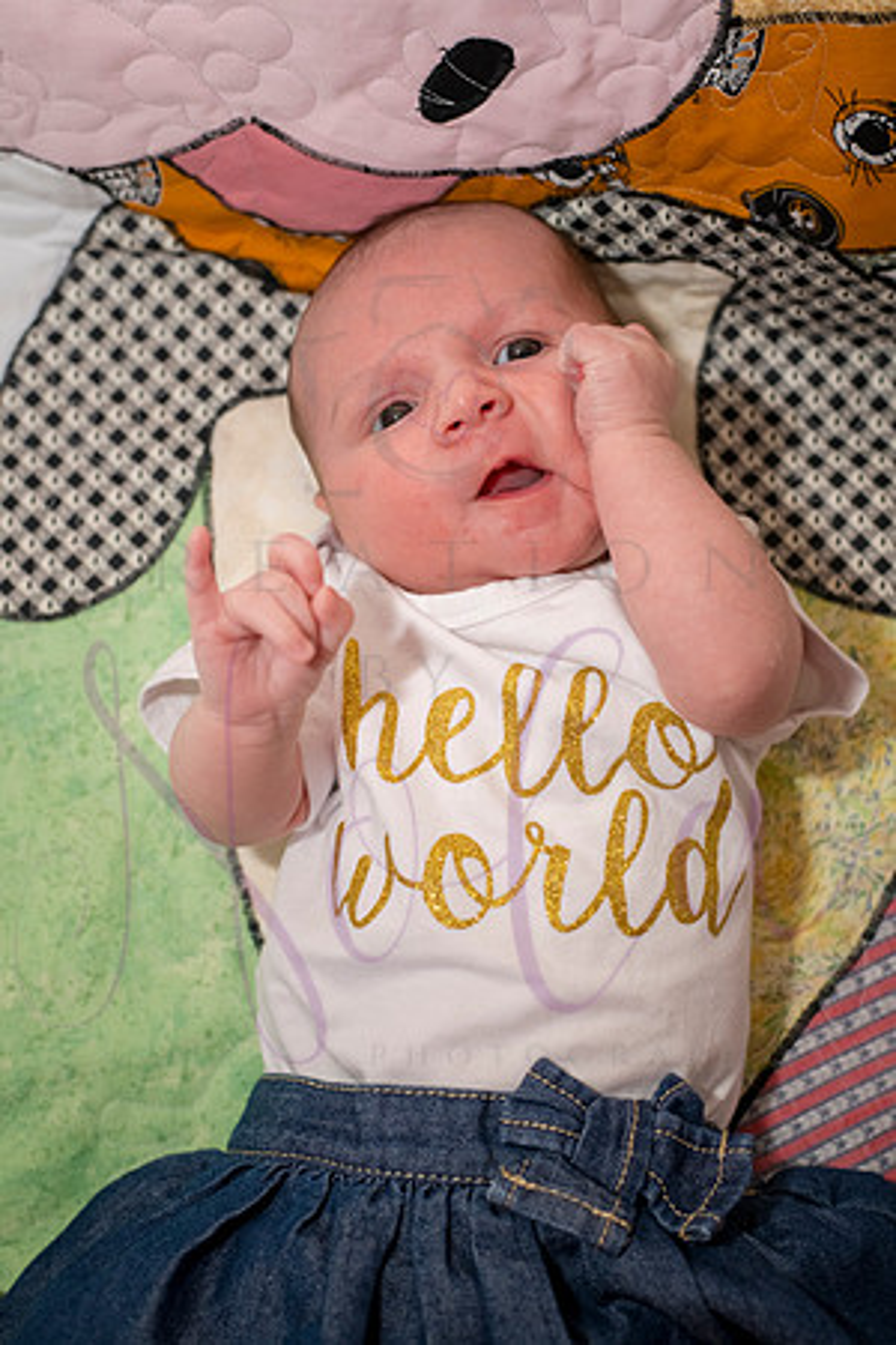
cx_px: 448
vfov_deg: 39.6
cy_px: 672
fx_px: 1867
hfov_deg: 27.0
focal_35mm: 50
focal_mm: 50
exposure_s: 1/160
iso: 800
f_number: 4
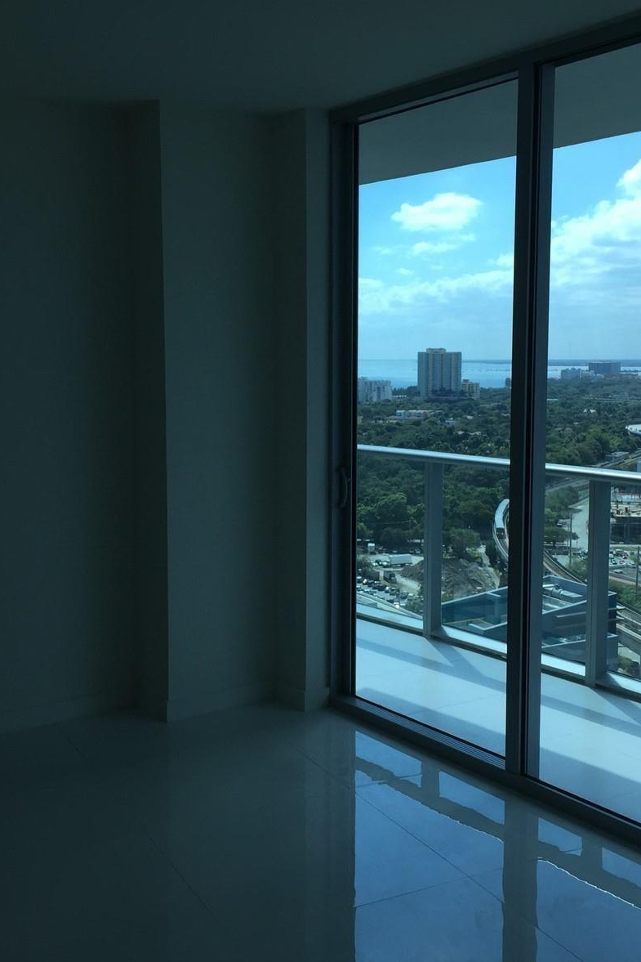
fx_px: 1095
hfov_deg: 32.6
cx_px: 349
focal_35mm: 41
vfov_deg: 47.4
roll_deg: -1.1
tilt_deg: -5.7
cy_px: 478
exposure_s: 1/920
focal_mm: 4.15
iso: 32
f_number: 2.2
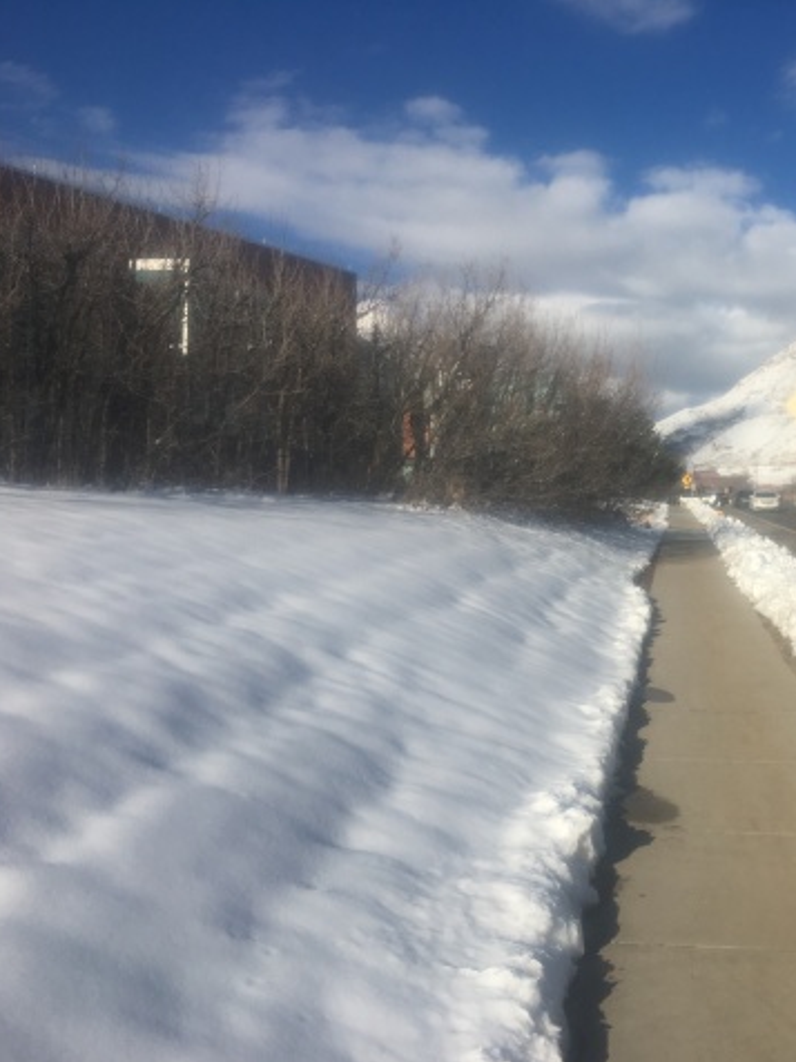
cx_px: 689
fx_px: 1196
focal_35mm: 39
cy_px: 533
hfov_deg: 35.1
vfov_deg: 47.9
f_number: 2.2
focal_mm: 4.15
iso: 25
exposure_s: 1/3077
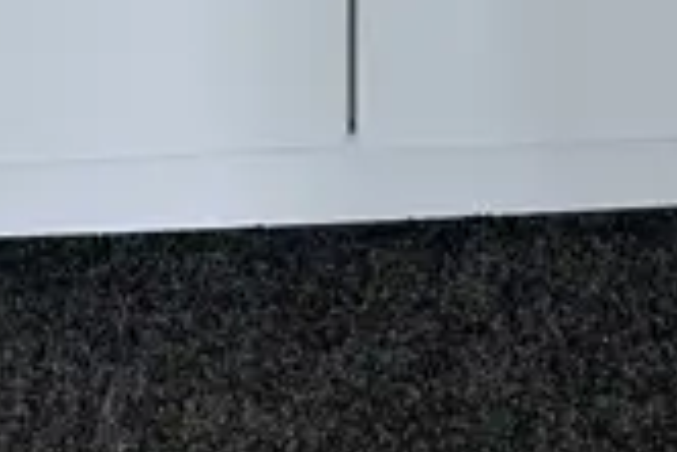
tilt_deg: -16.1
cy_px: -1315
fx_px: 2899
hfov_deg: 13.3
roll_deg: +0.5
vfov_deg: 7.0
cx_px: 326
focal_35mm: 154
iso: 80
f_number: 1.78
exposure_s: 1/100
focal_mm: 6.86
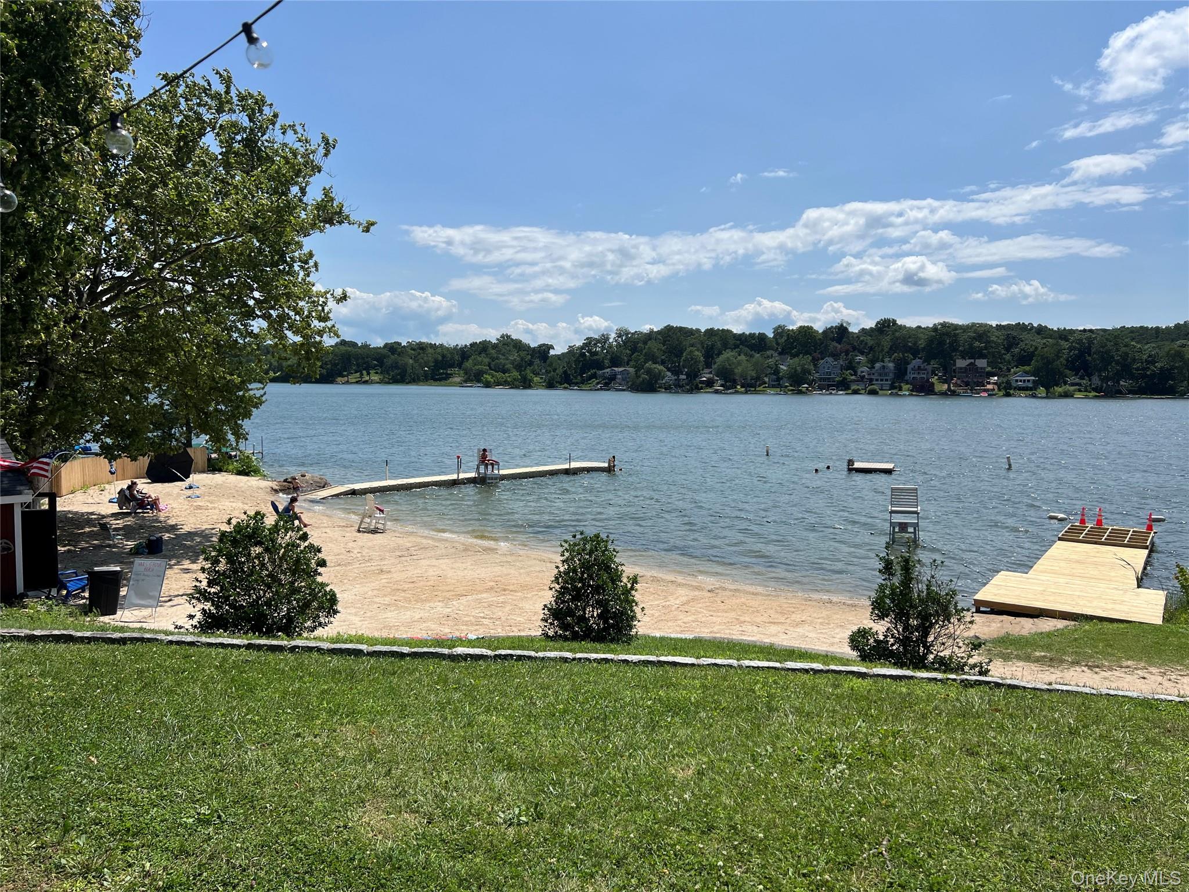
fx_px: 893
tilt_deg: -4.8
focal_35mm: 26
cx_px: 594
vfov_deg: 53.1
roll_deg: -0.8
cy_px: 446
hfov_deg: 67.3
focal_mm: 5.7
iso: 50
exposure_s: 1/8000
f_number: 1.5
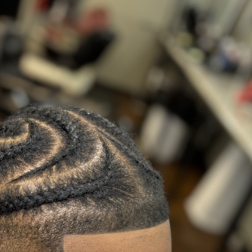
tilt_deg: -30.4
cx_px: 52
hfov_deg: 25.7
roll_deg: -17.7
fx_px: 544
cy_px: 281
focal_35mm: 66
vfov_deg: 24.3
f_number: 1.6
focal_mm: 5.96
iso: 80
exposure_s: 1/60
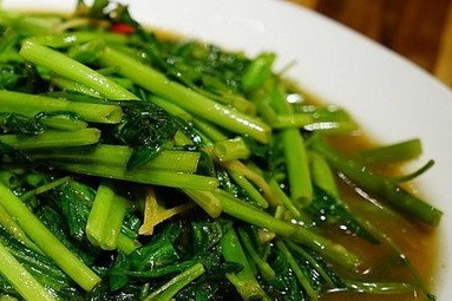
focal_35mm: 59
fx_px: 738
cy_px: 168
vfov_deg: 23.0
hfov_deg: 33.6
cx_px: 132
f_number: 4
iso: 800
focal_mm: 25
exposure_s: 1/60
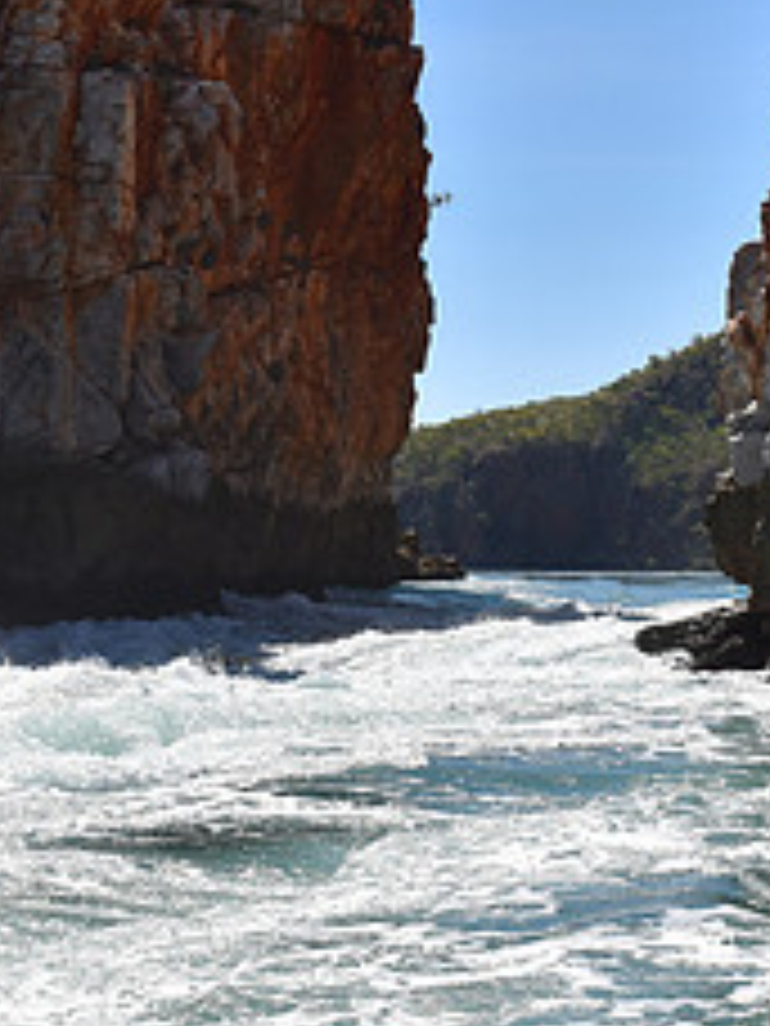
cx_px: 518
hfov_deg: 16.7
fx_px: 2610
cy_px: 340
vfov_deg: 22.2
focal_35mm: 88
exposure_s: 1/500
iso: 200
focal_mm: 24
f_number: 11
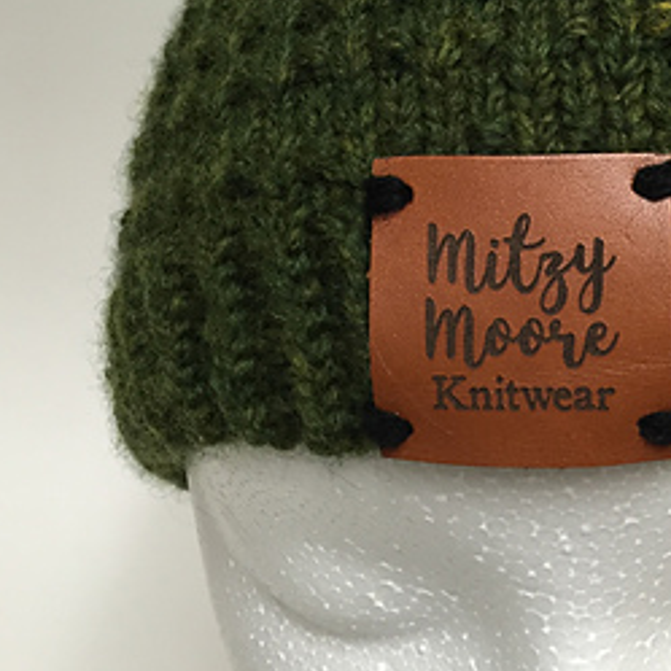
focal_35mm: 66
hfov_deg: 25.4
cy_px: 116
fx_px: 1447
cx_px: 582
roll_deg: -0.8
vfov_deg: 25.6
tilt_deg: -28.4
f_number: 2.2
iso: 80
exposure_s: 1/30
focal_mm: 4.15
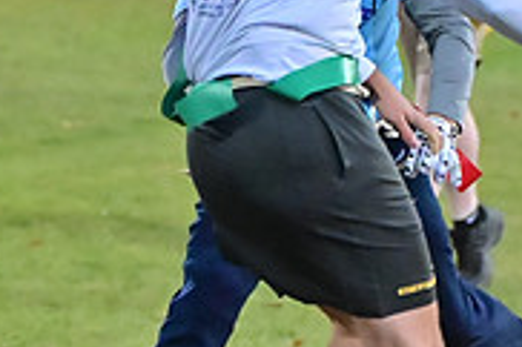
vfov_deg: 2.6
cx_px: 399
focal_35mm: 526
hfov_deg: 3.9
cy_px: 403
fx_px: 7620
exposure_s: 1/640
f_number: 4
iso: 6400
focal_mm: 110
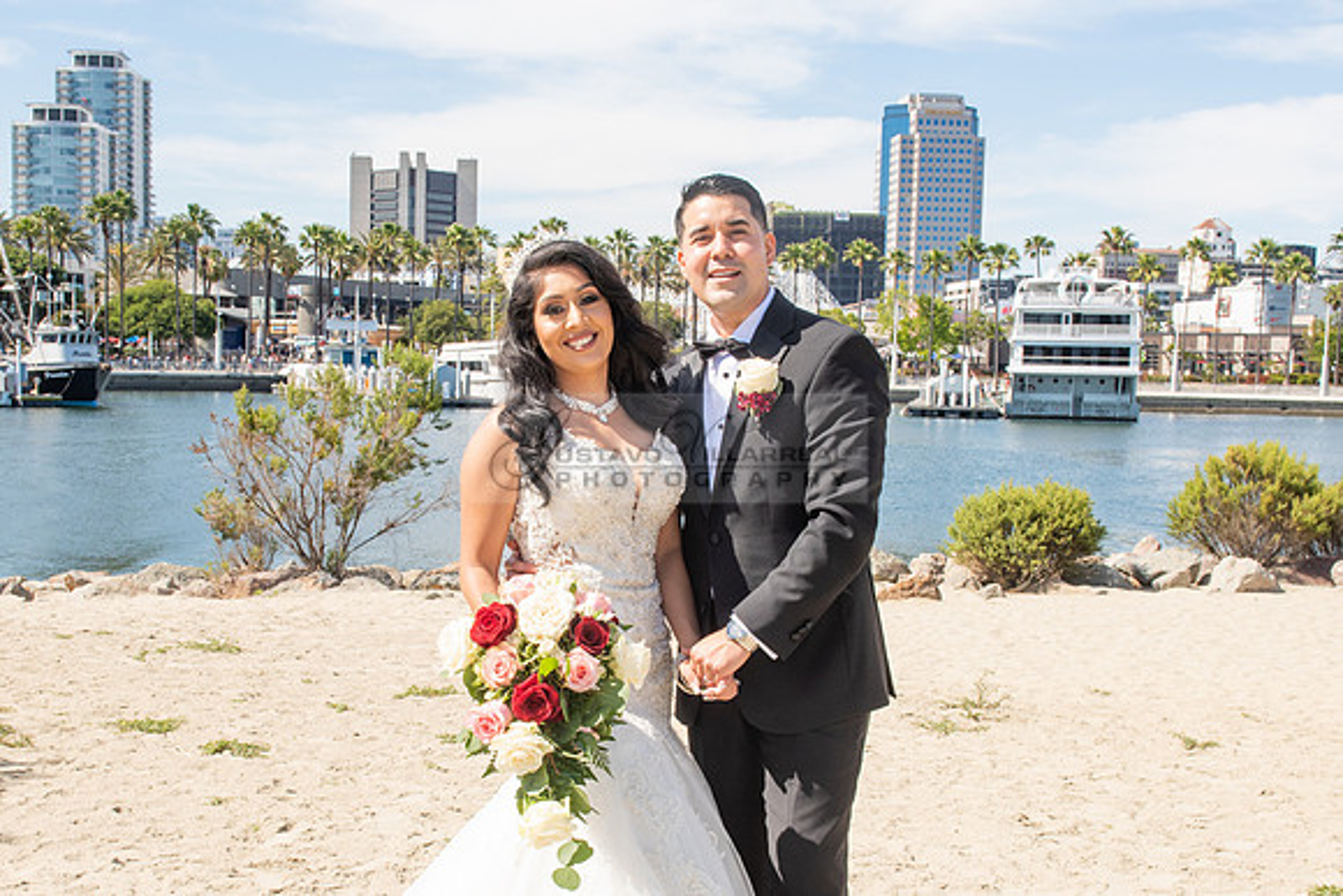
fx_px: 1868
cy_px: 572
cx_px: 595
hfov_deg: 39.5
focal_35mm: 50
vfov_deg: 26.9
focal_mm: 29
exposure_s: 1/200
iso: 200
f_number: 11
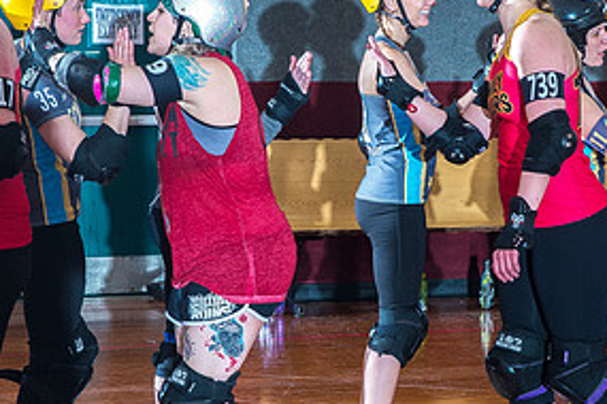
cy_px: 229
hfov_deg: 17.3
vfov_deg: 11.6
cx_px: 379
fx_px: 1989
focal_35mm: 118
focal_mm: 58
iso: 800
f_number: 6.3
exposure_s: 1/160
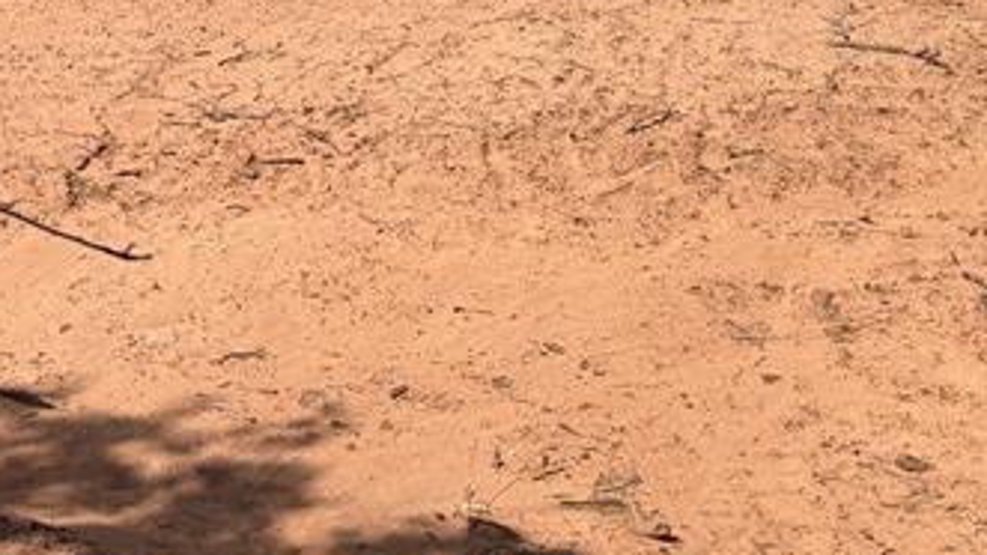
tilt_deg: +5.8
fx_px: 2119
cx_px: 277
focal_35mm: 81
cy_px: -546
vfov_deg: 13.0
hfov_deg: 26.0
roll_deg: +0.0
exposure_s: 1/5714
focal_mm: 6.76
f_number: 1.78
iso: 80
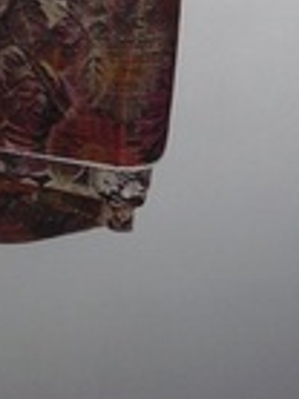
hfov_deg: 14.8
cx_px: -33
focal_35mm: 97
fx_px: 1119
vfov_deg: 17.3
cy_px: -270
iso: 80
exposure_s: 1/45
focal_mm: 4.9
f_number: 3.5
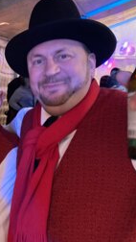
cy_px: 134
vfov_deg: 45.4
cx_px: -2
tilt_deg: -11.3
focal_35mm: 45
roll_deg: -1.1
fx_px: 288
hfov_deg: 25.2
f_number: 1.8
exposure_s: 1/33
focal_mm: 4.25
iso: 500
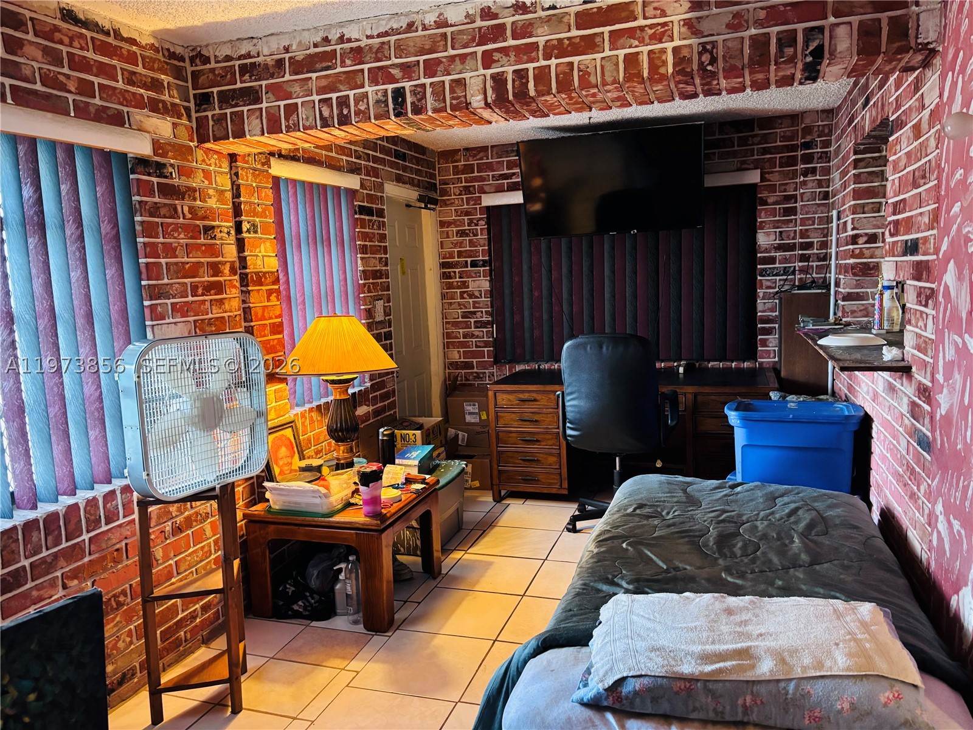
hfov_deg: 67.3
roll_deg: +2.3
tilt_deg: -7.1
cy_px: 365
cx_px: 486
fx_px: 731
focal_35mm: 26
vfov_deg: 53.1
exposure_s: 1/30
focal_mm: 5.96
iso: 500
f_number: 1.6
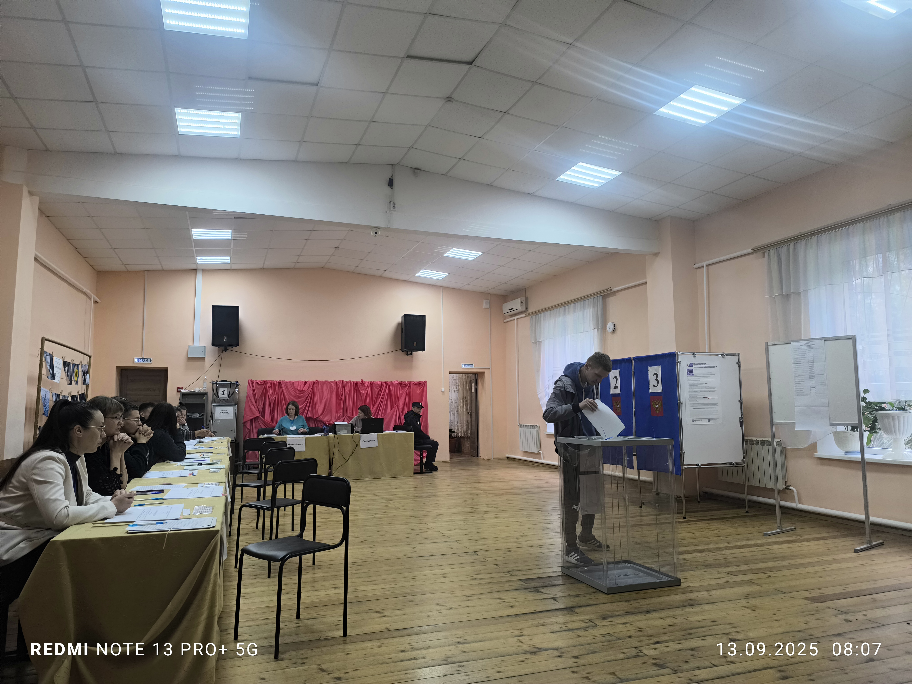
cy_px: 342
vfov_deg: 58.9
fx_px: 606
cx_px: 456
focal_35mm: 23
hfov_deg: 73.9
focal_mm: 6.14
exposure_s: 1/100
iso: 320
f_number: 1.65
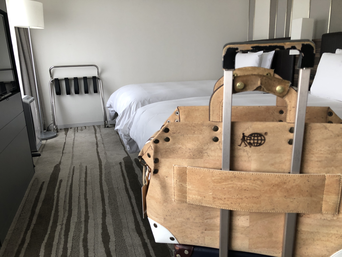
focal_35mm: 28
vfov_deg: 49.7
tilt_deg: -15.1
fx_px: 277
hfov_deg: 63.4
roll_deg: +2.3
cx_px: 171
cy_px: 128
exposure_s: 1/30
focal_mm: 3.99
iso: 32
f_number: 1.8
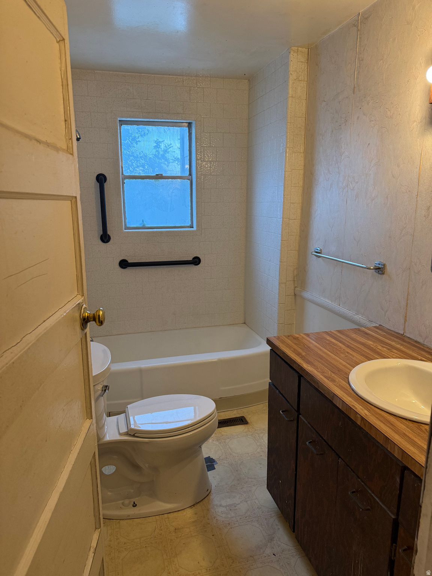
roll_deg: -0.9
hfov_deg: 56.8
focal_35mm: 24
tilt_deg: -11.0
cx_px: 216
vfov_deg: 71.6
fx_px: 399
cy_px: 288
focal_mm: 6.76
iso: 320
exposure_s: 1/120
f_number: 1.78
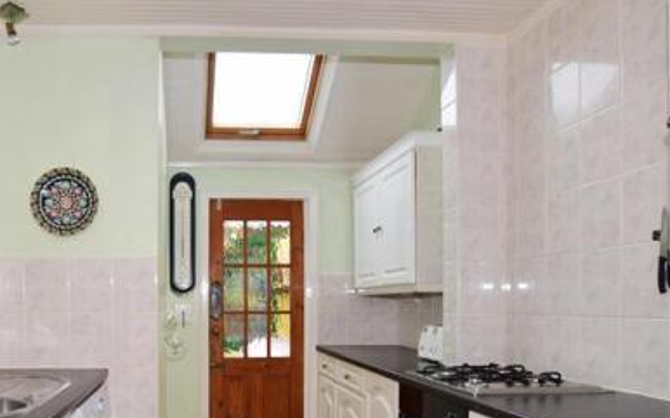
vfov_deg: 46.5
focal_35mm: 26
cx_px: 193
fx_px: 475
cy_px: 291
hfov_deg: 67.3
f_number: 5.6
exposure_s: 1/25
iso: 400
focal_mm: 10
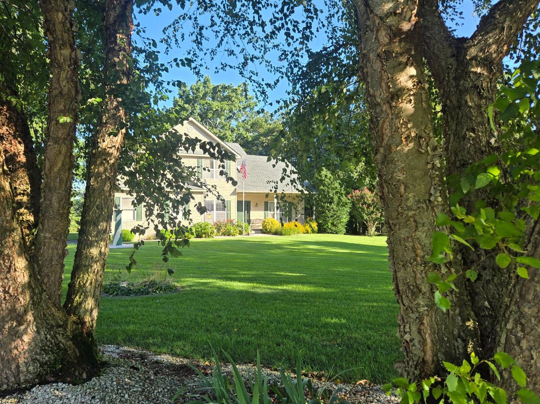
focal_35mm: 26
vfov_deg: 53.0
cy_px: 202
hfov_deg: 67.1
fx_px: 406
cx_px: 241
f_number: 1.8
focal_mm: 5.4
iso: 25
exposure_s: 1/532
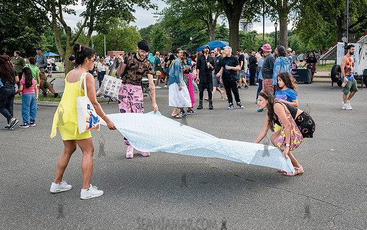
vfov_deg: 31.2
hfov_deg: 48.2
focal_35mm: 41
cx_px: 189
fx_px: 410
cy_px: 115
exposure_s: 1/1250
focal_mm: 38
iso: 3200
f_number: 4.5
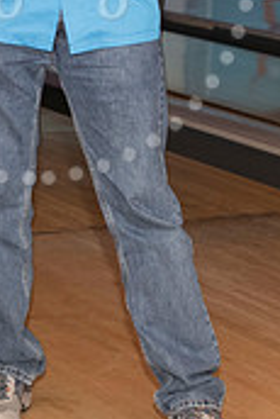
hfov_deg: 7.6
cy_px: -38
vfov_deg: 11.3
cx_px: -29
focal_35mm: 179
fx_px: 2084
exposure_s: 1/80
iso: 1000
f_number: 5.6
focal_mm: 35
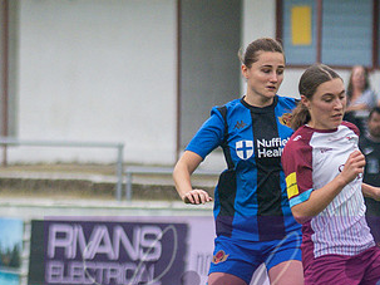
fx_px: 10359
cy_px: 362
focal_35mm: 944
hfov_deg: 2.1
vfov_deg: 1.6
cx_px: 201
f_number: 4
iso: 320
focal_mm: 155
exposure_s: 1/1250
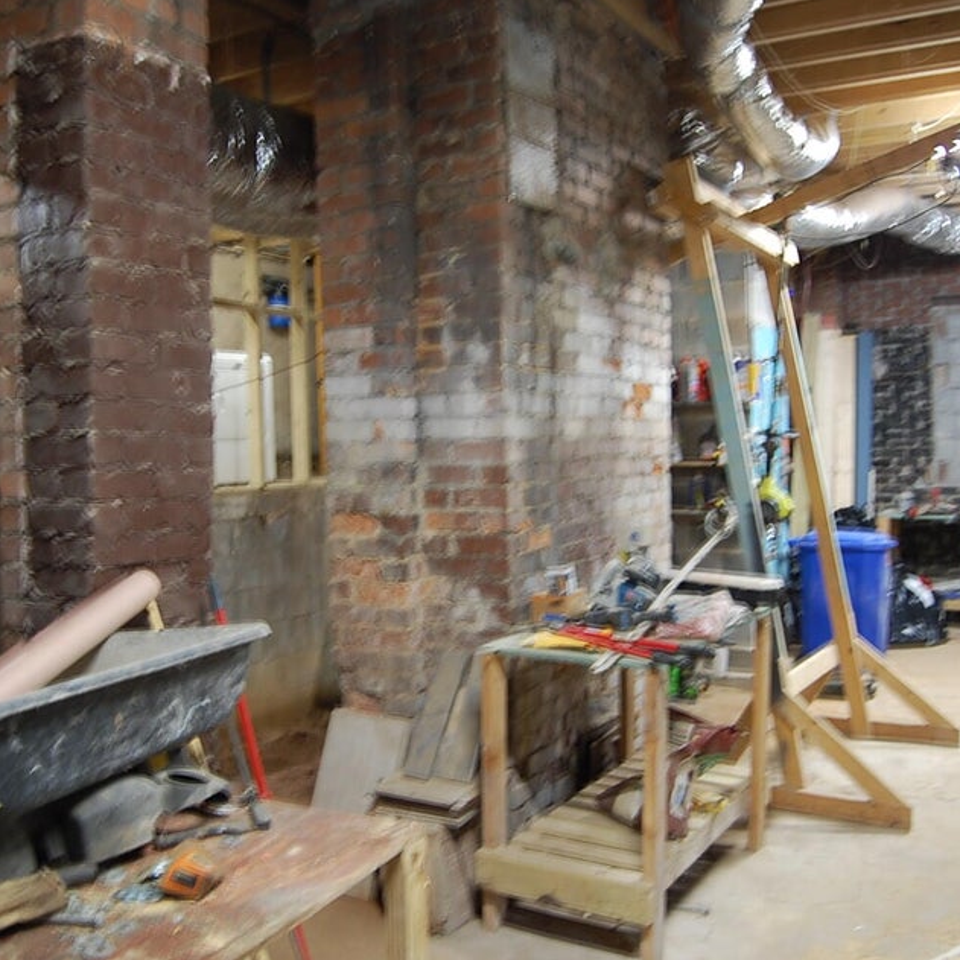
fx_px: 1098
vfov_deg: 47.2
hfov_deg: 47.1
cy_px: 475
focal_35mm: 35
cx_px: 415
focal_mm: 18
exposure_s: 1/2.5
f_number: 3.5
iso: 200
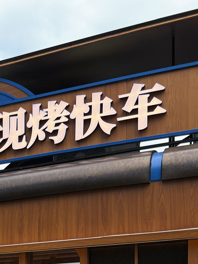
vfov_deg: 23.5
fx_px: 565
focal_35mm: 74
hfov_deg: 18.0
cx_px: -91
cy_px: 335
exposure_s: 1/2000
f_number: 1.78
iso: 100
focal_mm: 6.76
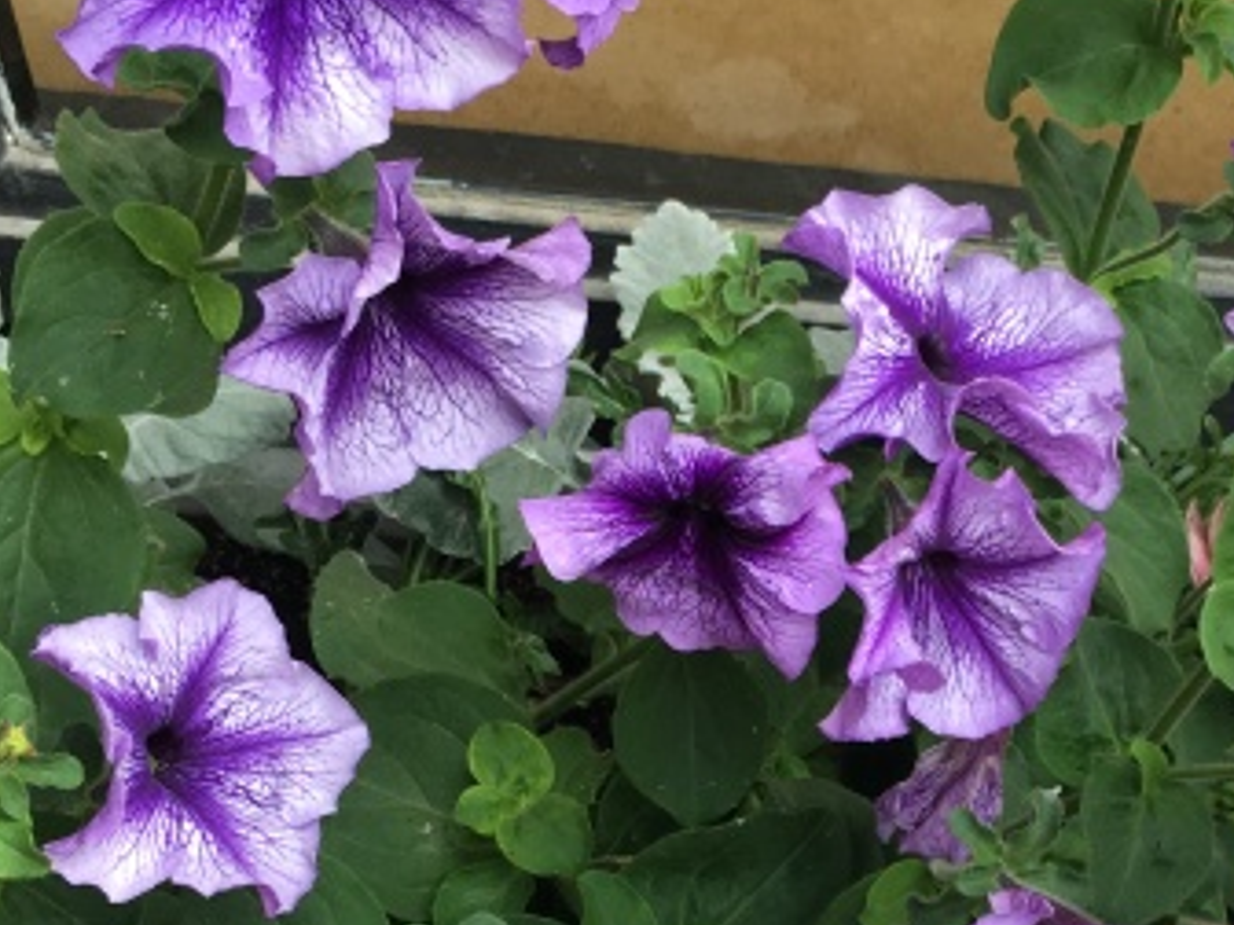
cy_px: 881
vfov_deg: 20.7
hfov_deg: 27.6
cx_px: 988
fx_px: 2460
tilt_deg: -49.1
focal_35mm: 69
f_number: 2.2
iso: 32
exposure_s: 1/120
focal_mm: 4.15
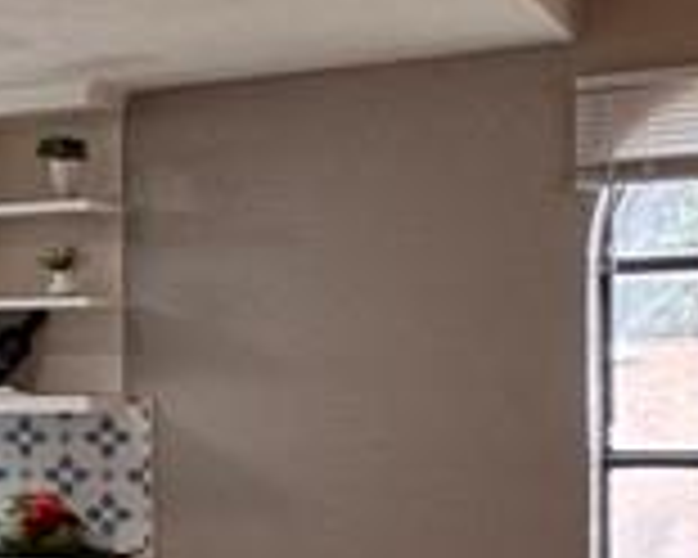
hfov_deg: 14.8
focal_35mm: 90
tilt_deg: +0.0
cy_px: 392
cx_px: -901
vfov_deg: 17.0
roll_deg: +0.4
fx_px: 1859
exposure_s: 1/120
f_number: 2.2
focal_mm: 2.22
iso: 125
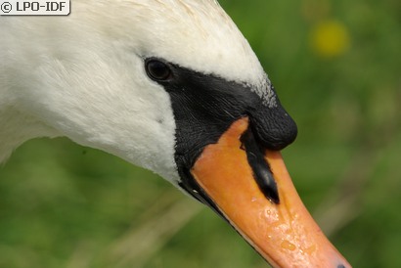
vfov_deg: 1.8
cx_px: 200
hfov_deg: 2.7
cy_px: 134
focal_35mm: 750
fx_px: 8360
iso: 400
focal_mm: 500
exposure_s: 1/750
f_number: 11
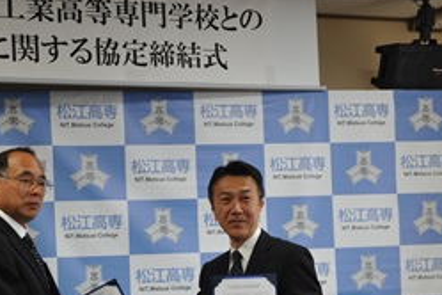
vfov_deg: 16.7
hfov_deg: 24.9
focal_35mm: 81
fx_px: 994
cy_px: 231
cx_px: 130
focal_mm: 45
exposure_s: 1/60
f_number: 4
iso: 200
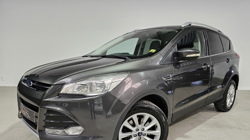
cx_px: 126
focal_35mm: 26
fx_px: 172
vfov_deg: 43.9
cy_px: 90
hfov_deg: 71.9
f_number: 1.7
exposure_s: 1/180
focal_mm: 6.3
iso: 160
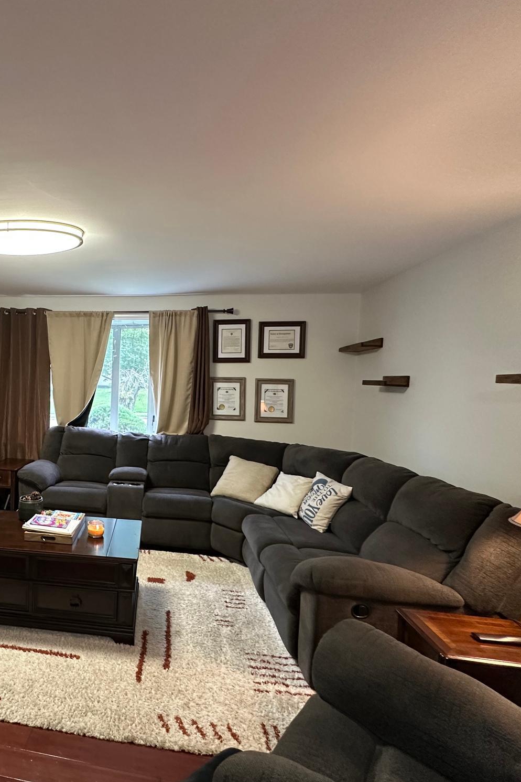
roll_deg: -2.9
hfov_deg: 56.9
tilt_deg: -2.0
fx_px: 434
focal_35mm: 20
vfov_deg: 84.0
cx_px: 96
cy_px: 400
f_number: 2.2
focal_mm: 2.22
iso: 400
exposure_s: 1/60
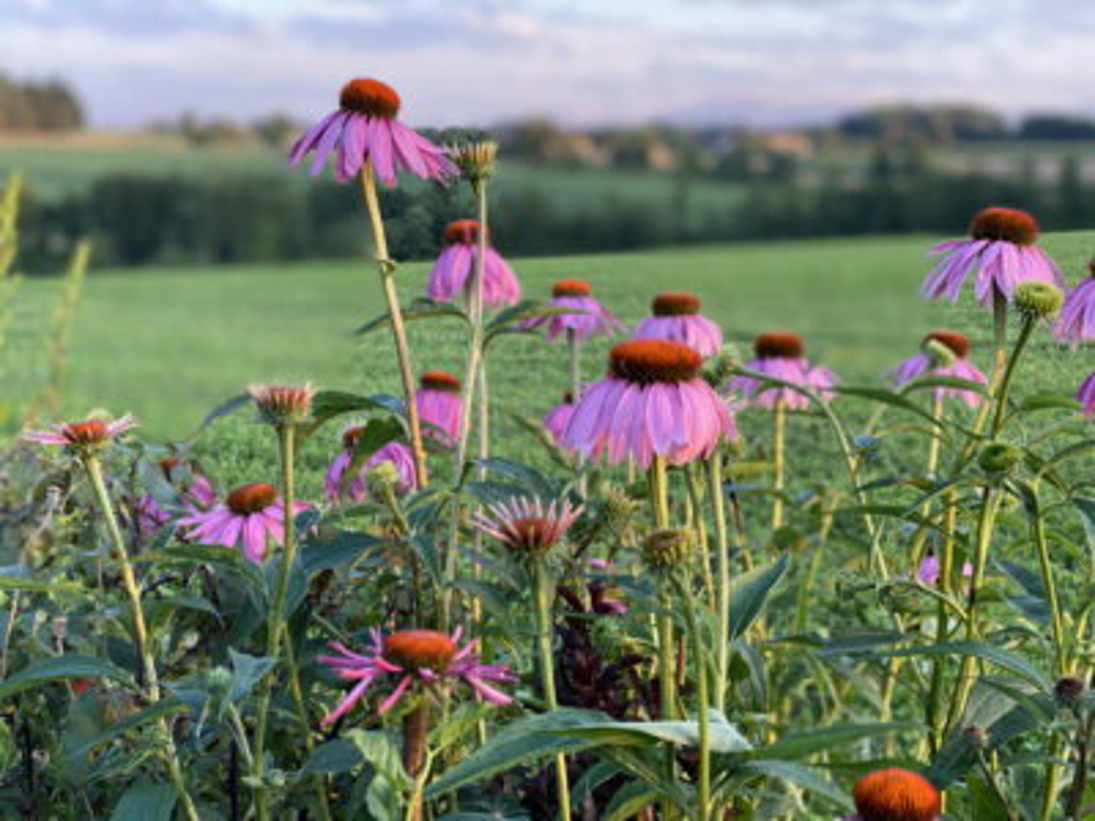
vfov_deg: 28.0
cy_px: 410
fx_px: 1645
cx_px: 548
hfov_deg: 36.8
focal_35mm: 52
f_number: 2
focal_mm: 6
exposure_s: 1/122
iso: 100
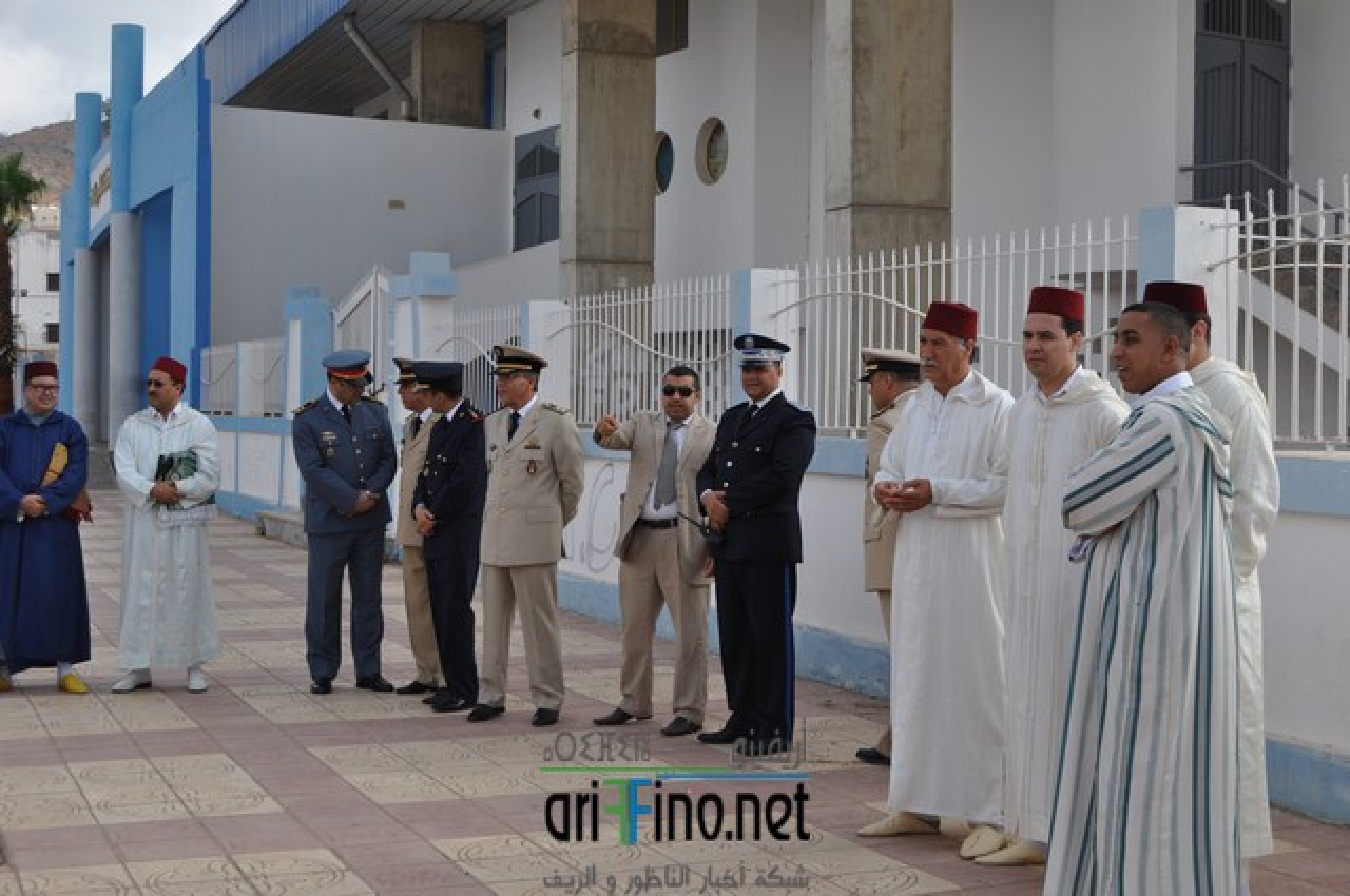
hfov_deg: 37.9
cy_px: 448
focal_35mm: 52
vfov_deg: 25.7
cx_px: 675
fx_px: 1966
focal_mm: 35
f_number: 9
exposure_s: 1/320
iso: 200
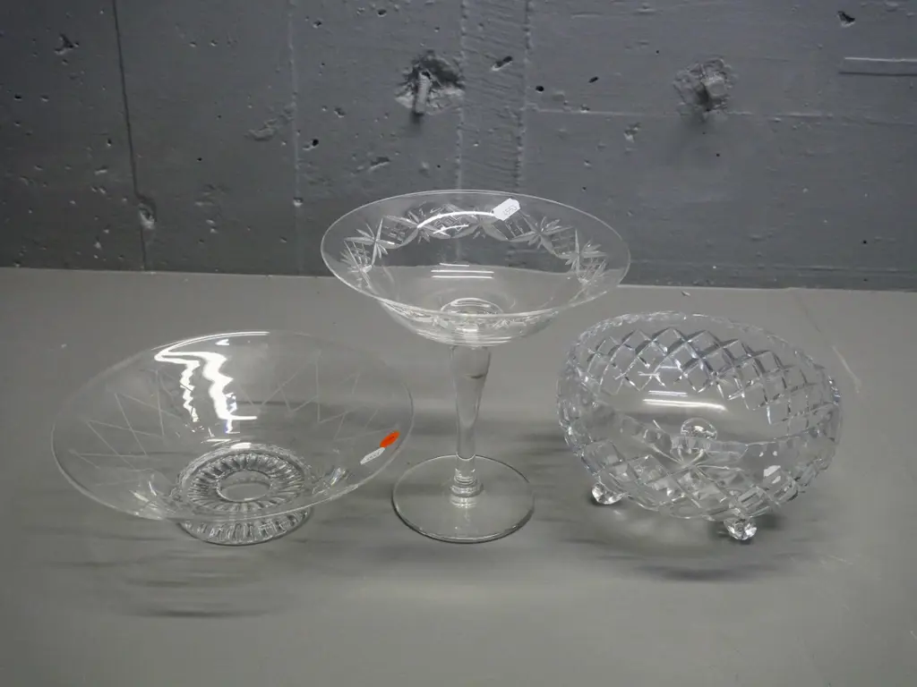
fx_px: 954
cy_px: 344
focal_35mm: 36
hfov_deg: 51.4
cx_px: 458
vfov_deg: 39.7
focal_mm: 18
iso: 3200
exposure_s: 1/250
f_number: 5.6
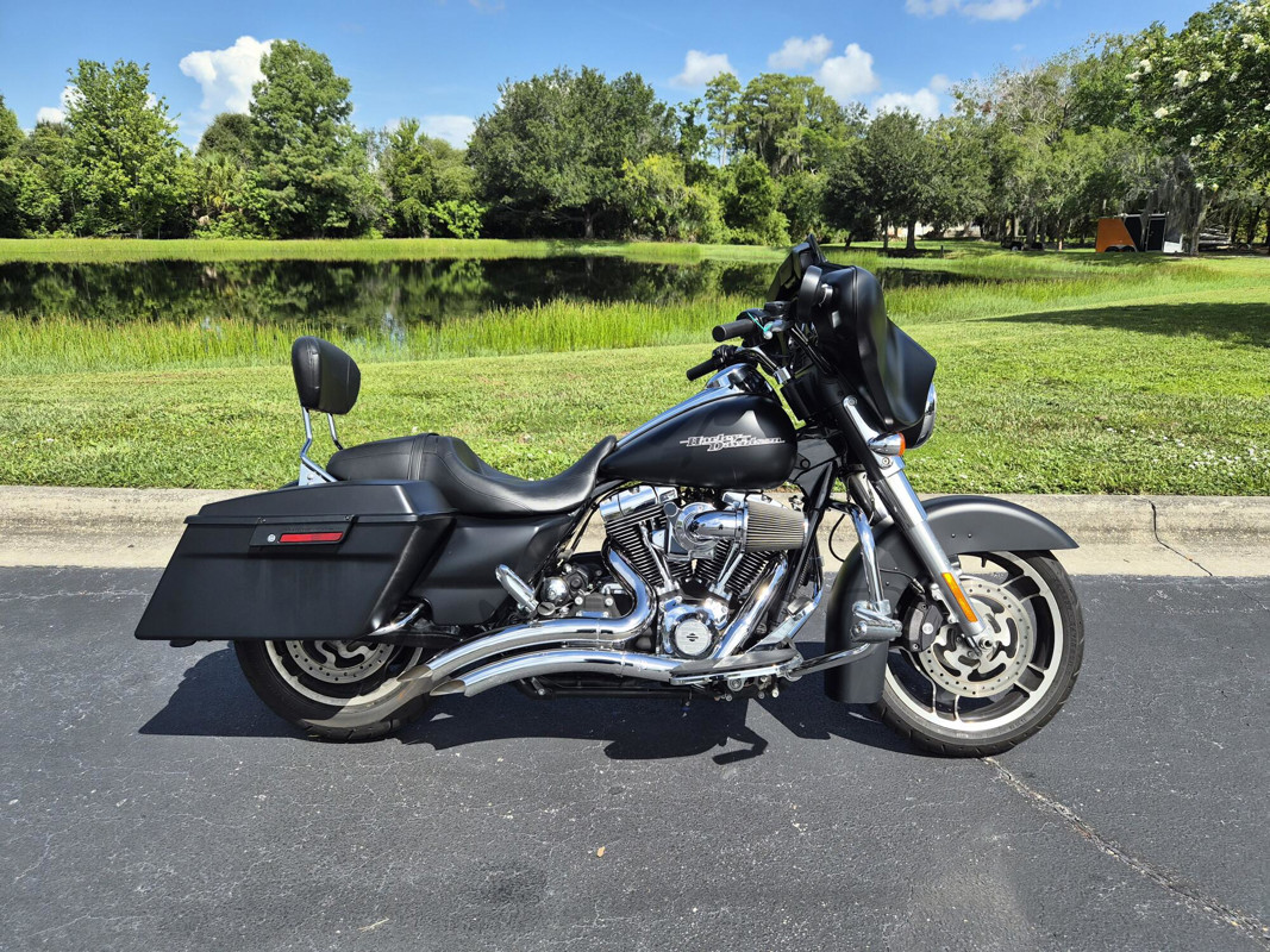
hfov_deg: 73.9
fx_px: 844
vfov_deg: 58.9
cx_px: 635
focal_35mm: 23
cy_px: 476
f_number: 1.8
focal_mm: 5.4
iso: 80
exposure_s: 1/4128
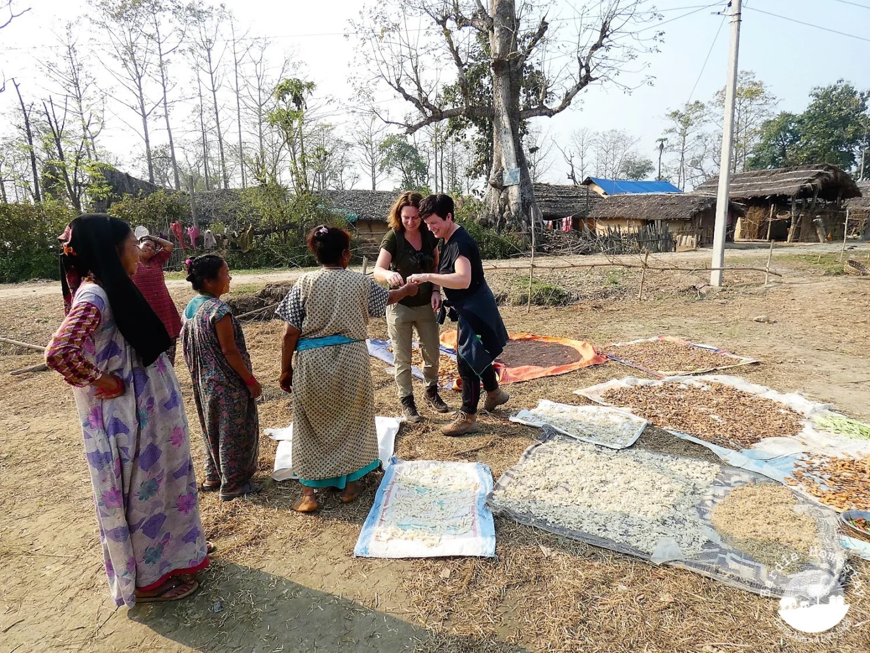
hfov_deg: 81.7
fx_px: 503
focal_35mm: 20
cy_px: 326
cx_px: 435
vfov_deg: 66.0
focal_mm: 3.6
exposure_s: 1/800
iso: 200
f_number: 4
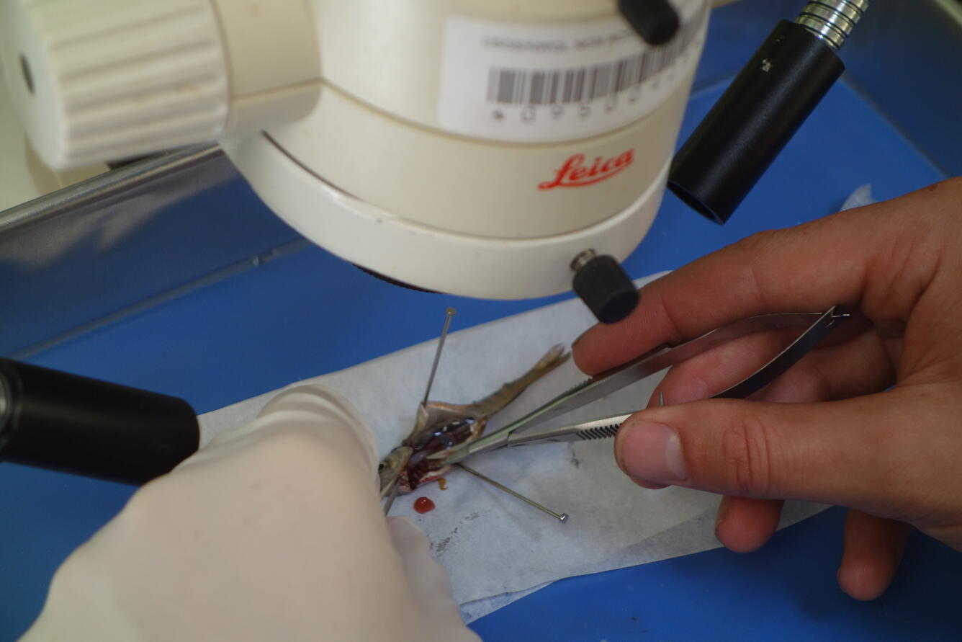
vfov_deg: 13.7
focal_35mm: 100
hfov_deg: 20.4
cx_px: 481
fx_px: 2672
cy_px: 321
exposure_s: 1/100
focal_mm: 37.1
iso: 400
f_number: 4.9
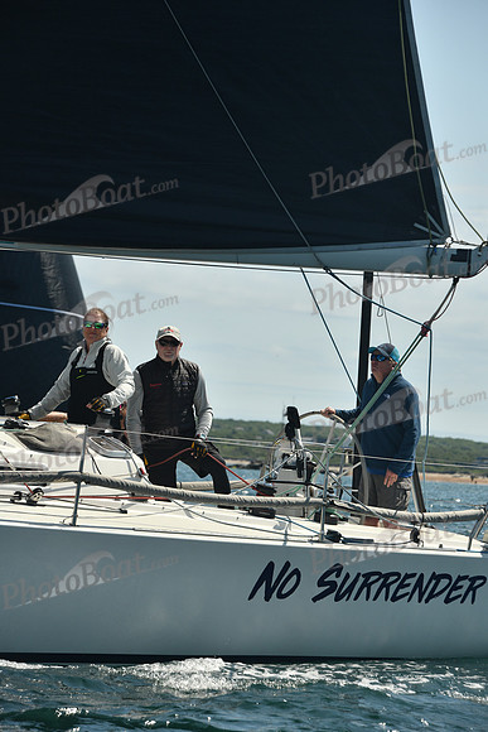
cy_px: 366
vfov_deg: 12.8
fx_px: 3251
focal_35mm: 160
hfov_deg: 8.6
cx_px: 244
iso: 320
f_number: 8
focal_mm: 160
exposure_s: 1/800
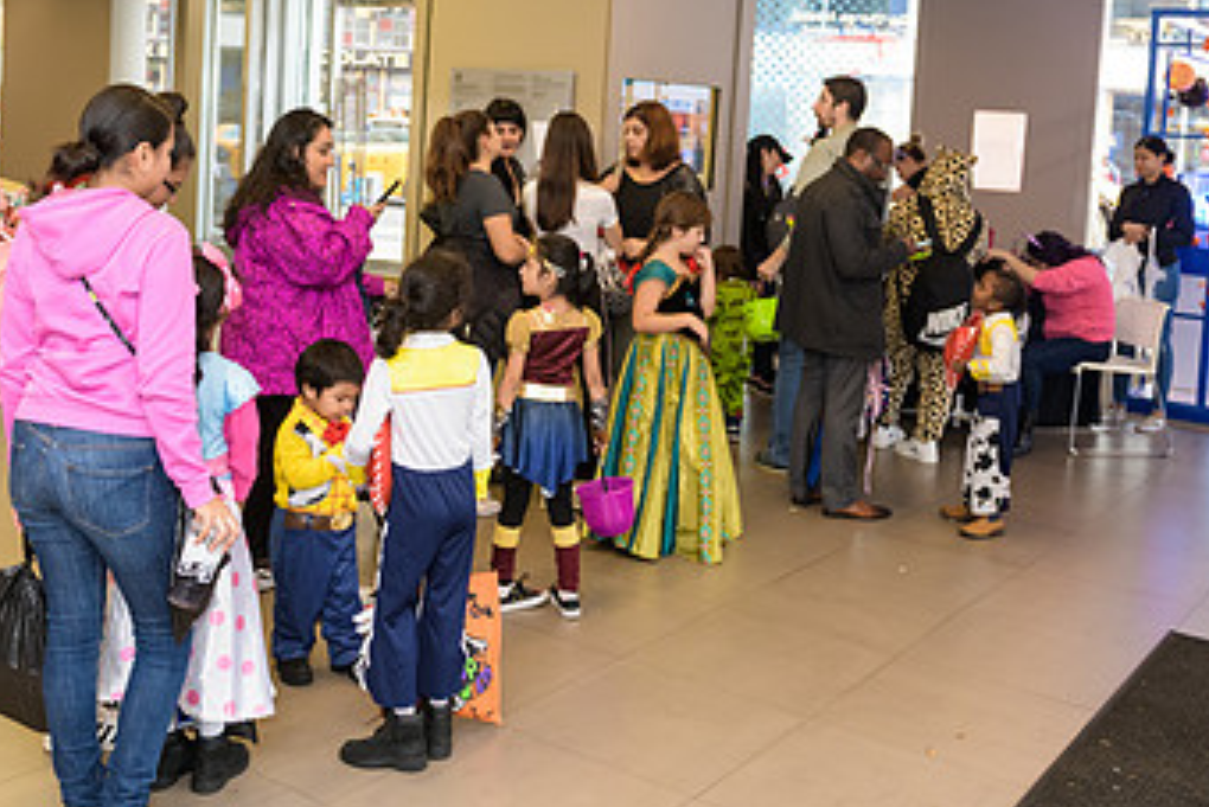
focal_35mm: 41
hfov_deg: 47.3
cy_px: 215
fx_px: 1377
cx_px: 558
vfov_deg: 32.1
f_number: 3.2
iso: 800
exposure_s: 1/125
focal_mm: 24
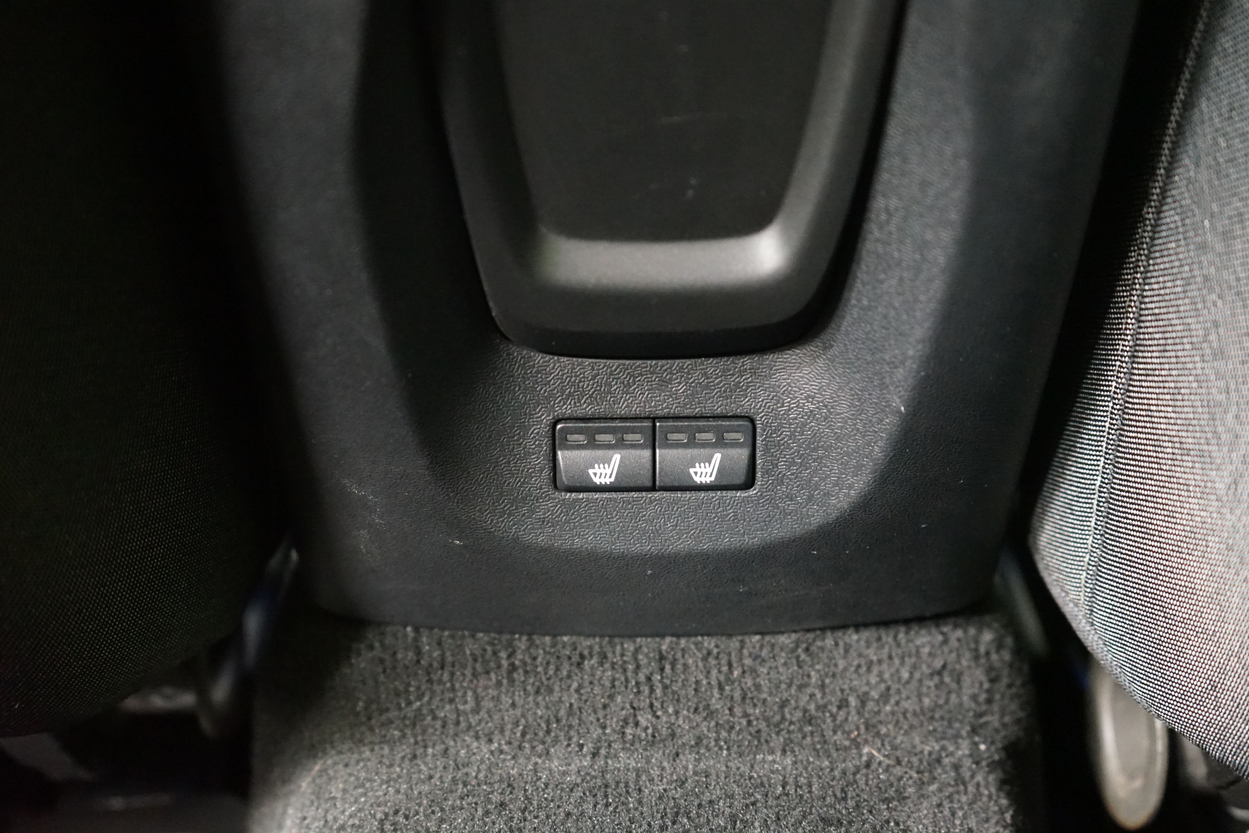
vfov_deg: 35.9
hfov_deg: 51.9
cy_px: 416
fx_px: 1284
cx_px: 624
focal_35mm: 37
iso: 6400
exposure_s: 1/2
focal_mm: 37
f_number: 4
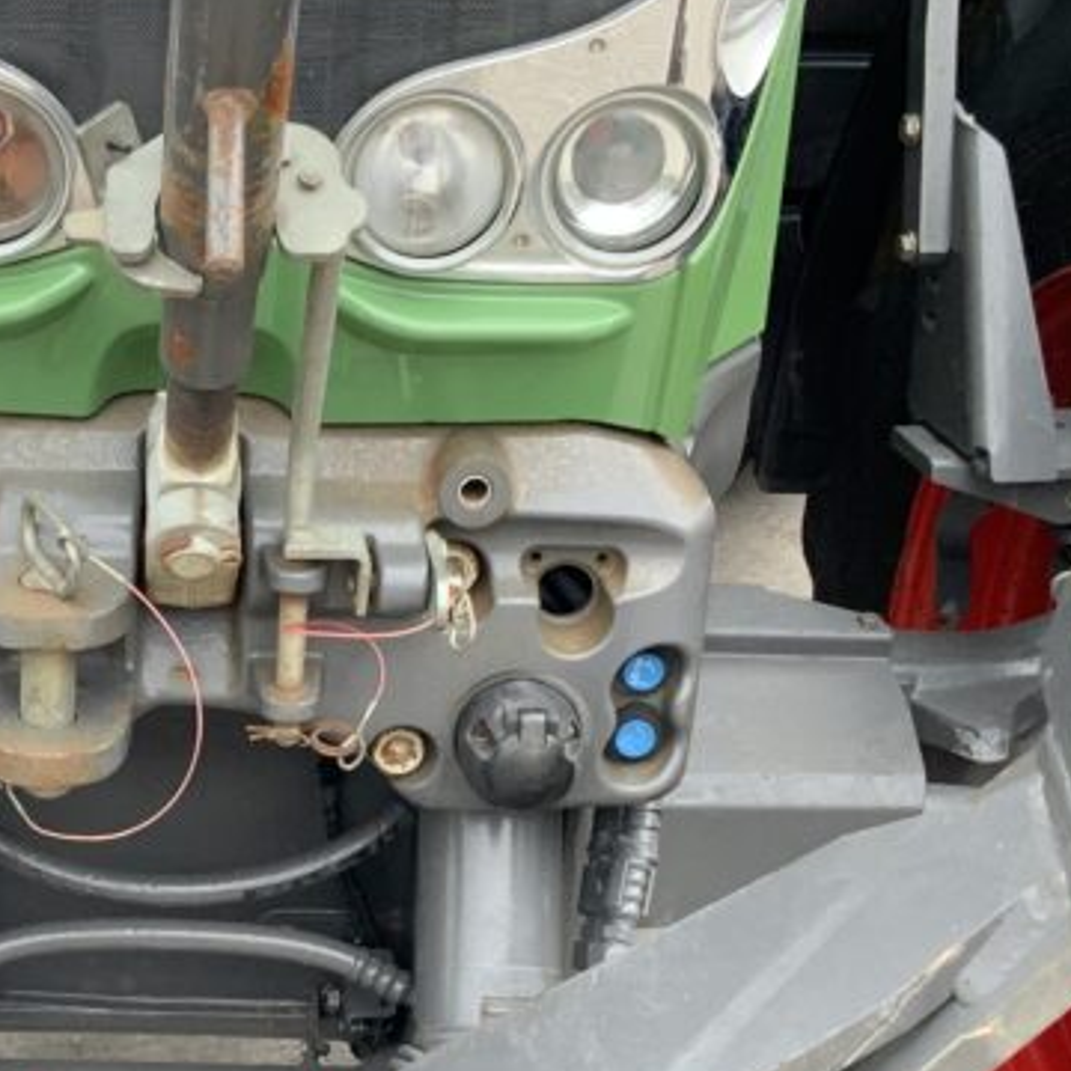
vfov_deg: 23.4
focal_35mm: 73
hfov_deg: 23.3
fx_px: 2555
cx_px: 208
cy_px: 824
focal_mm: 3
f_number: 1.8
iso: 64
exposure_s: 1/122
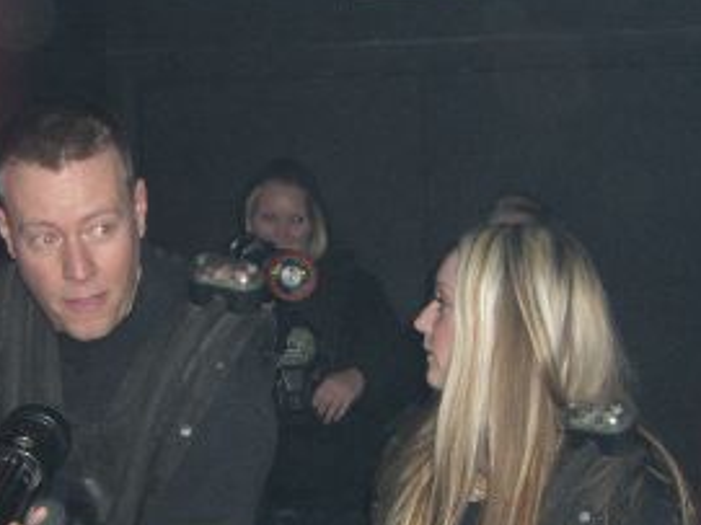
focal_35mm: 64
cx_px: 282
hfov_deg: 30.2
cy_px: 246
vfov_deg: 22.9
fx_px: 1295
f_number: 4
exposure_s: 1/60
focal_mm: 7.9
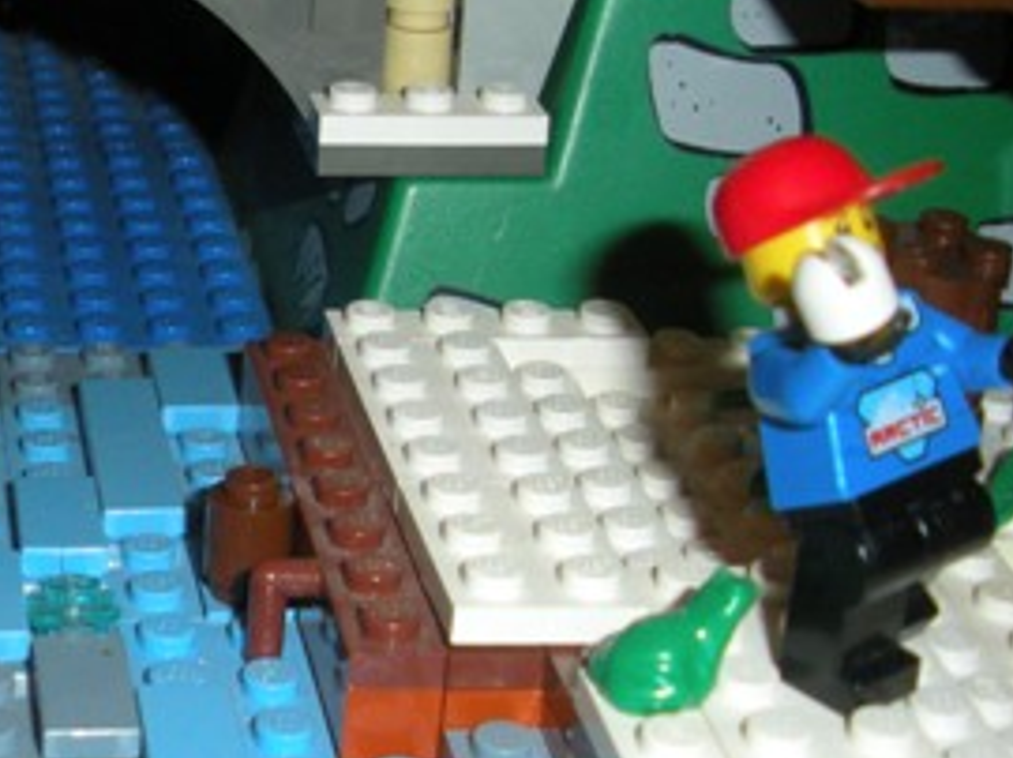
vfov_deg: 17.7
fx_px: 2427
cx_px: -101
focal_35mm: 83
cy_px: 417
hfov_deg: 22.3
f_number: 3.5
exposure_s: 1/60
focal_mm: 6.3
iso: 200
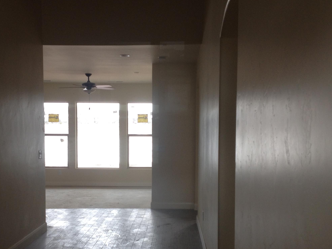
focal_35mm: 53
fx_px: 508
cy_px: 160
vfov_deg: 27.4
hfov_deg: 36.2
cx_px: 158
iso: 50
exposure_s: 1/60
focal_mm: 4.28
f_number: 2.4
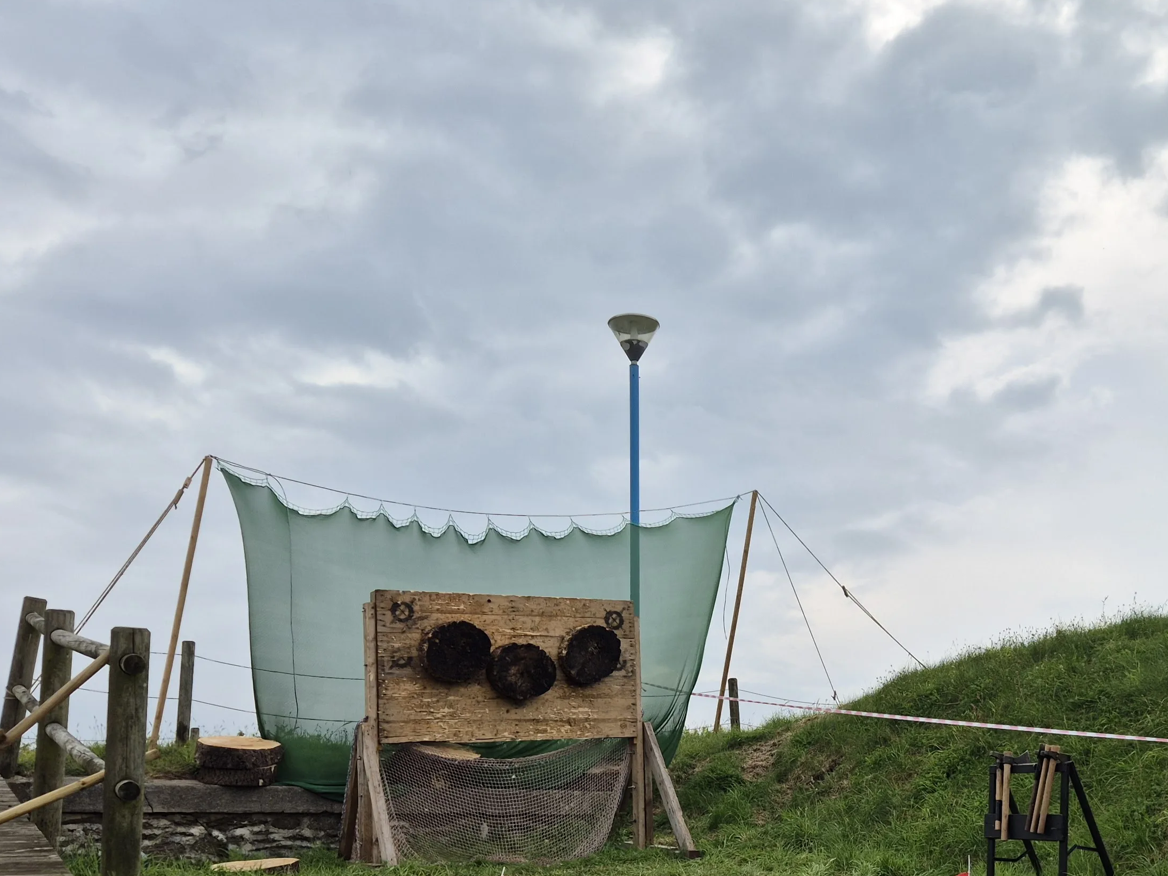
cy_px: 700
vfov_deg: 33.4
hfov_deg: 43.8
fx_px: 1417
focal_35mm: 42
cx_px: 830
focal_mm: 5.4
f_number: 1.8
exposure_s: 1/1516
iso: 25
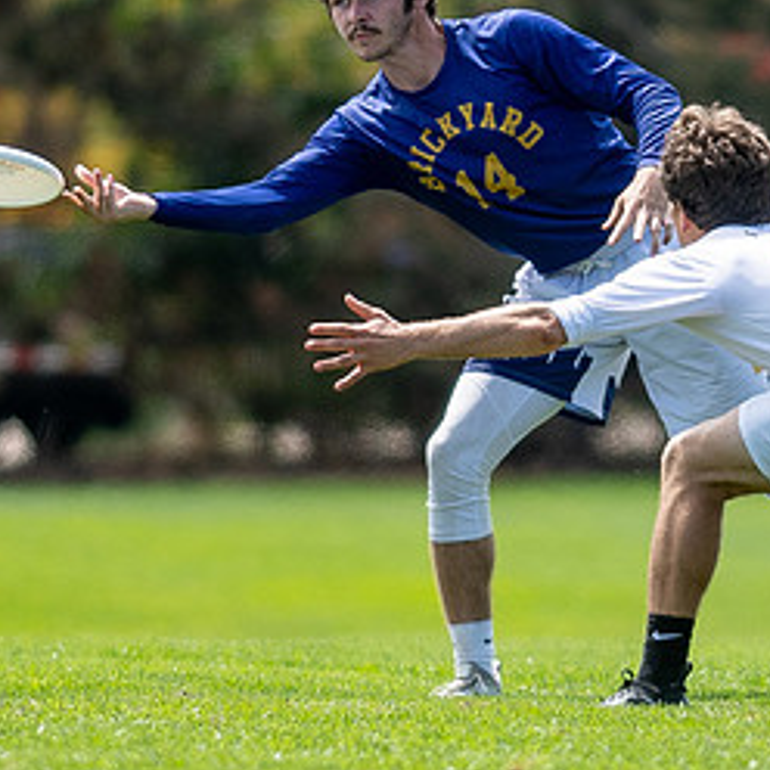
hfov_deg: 1.0
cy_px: 245
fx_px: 44167
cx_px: 612
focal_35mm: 1755
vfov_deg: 1.0
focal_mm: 300
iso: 125
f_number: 2.8
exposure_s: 1/3200
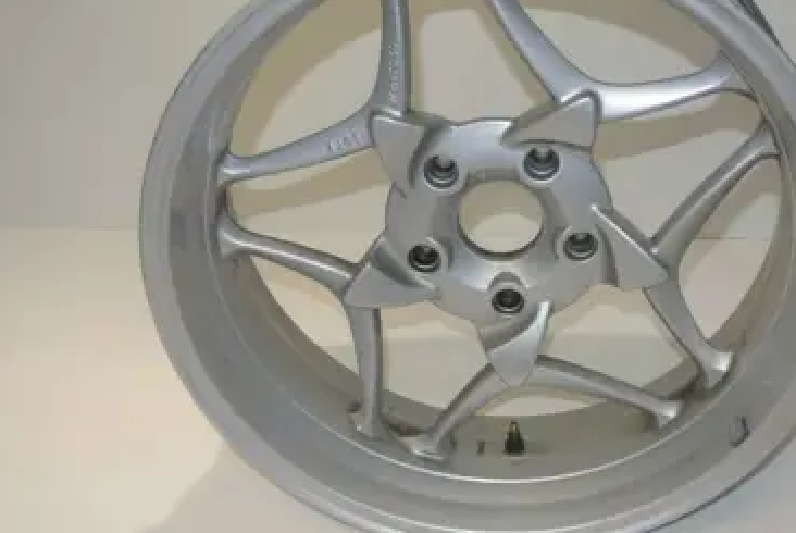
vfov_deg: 28.7
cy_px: 268
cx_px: 496
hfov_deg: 41.6
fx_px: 1040
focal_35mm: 47
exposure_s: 1/60
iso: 200
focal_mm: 12.2
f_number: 3.8
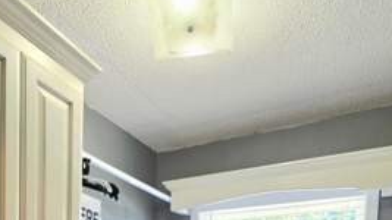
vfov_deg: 26.3
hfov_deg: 57.4
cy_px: 321
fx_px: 353
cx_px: 148
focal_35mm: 34
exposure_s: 1/120
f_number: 1.9
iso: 200
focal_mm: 2.2
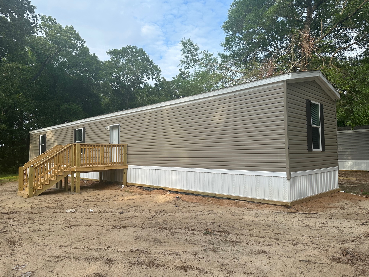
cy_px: 136
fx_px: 267
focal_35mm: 25
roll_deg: +0.1
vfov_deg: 54.9
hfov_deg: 69.4
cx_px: 186
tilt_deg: +3.3
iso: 80
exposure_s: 1/1812
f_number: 1.78
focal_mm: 6.86
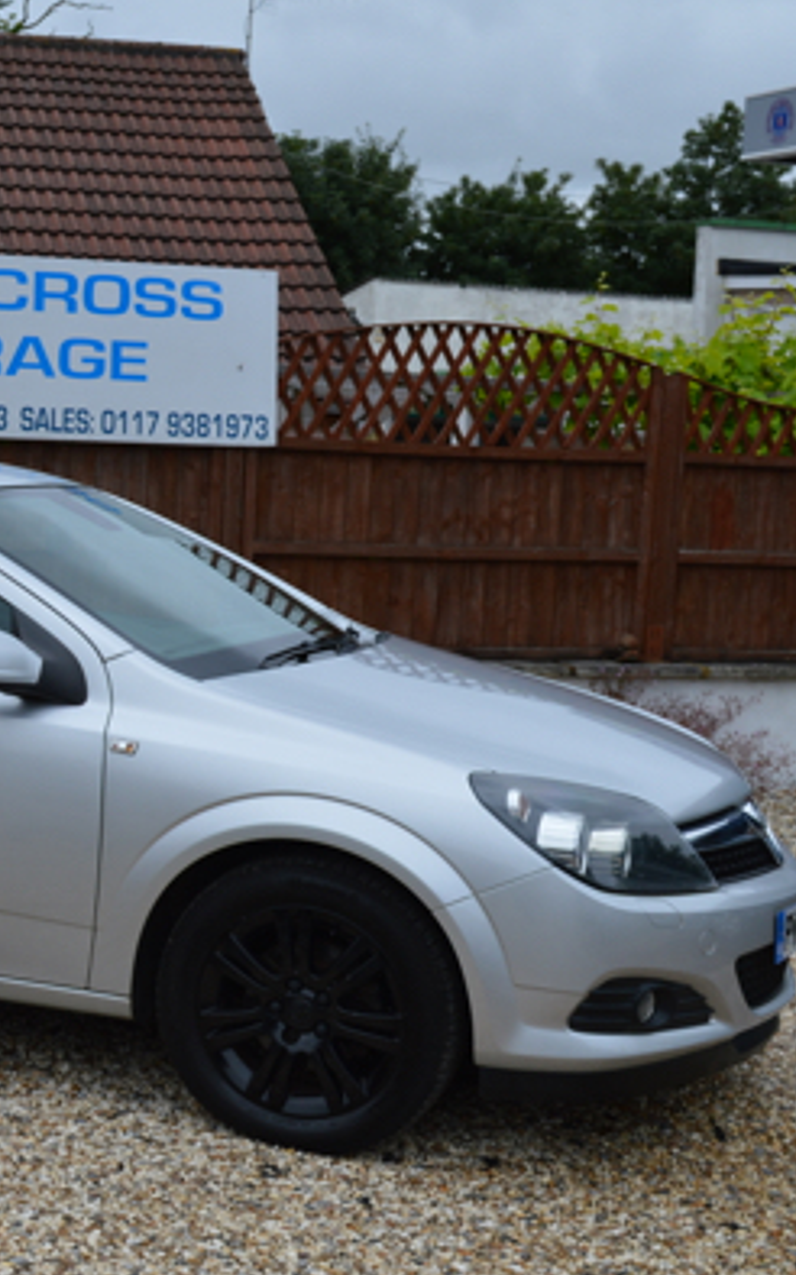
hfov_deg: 20.0
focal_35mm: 63
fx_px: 2180
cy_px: 639
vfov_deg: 32.6
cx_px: -6
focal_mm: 27
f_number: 8
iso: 100
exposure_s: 1/250
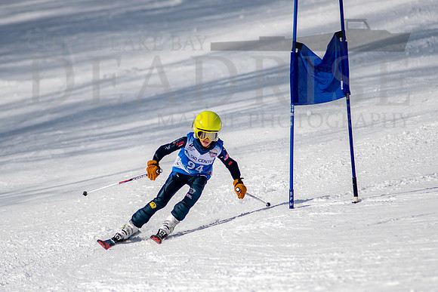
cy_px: 177
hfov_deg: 3.1
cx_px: 208
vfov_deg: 2.1
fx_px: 8163
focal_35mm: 671
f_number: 2.8
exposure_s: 1/6400
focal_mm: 300
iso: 100
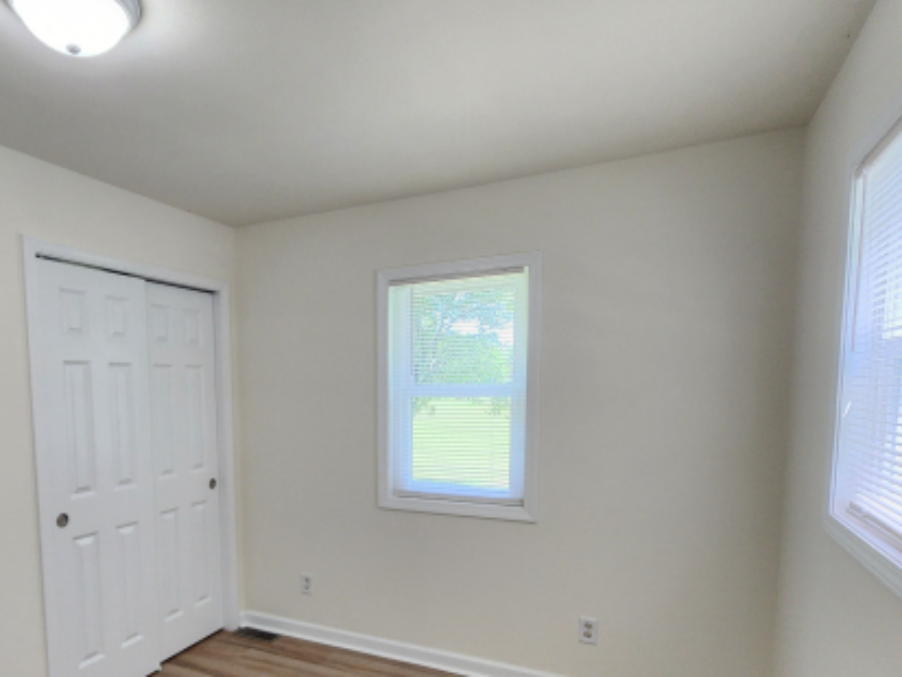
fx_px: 547
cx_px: 313
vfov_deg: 61.8
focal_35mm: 21
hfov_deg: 76.9
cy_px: 454
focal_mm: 2.2
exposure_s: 1/60
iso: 160
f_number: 2.2
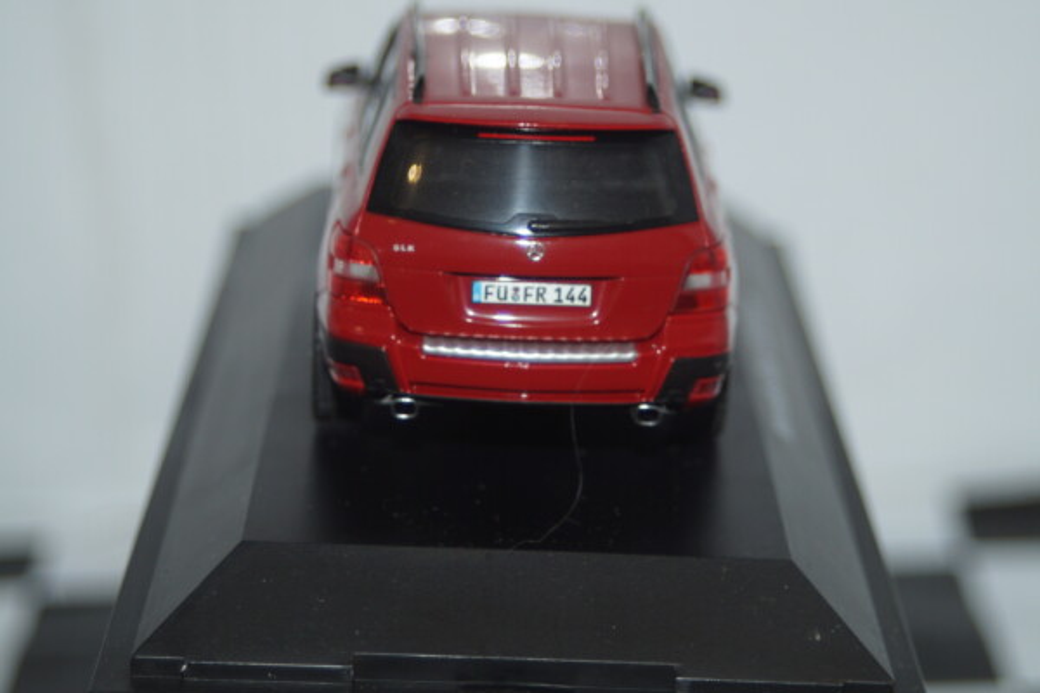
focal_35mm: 105
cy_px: 346
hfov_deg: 19.5
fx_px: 3033
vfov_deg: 13.0
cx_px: 520
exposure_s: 1/60
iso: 250
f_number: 5.6
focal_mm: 70
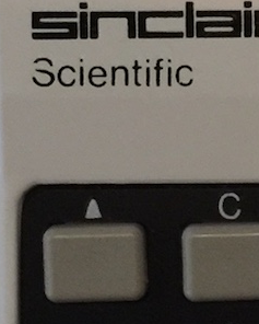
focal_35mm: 153
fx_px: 1465
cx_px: 296
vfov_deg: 12.6
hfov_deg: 10.0
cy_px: 153
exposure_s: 1/4
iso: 125
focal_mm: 4.15
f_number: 2.2
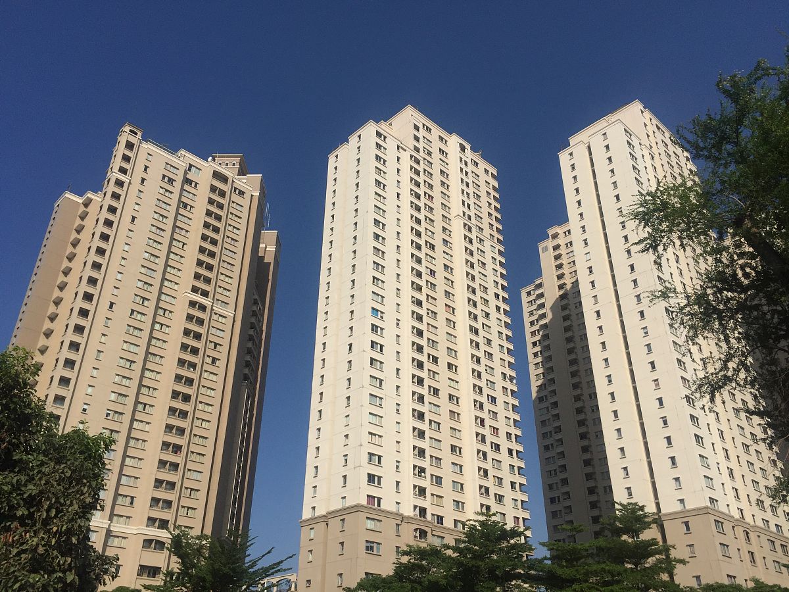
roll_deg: -3.0
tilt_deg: +32.4
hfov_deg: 61.7
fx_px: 661
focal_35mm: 29
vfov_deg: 48.2
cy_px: 296
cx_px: 394
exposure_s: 1/6623
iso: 32
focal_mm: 4.15
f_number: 2.2
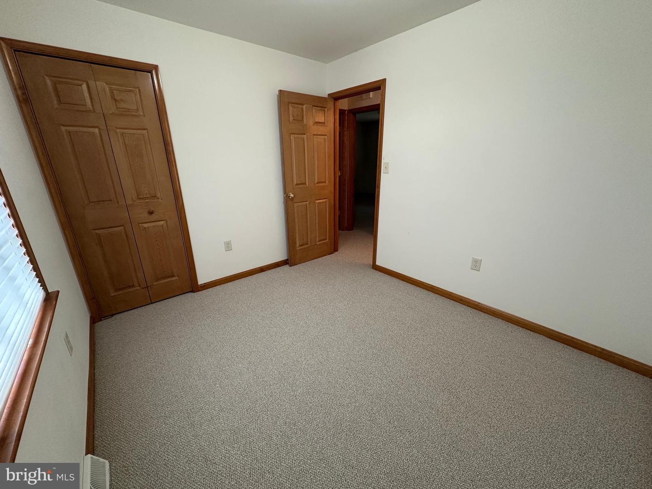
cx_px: 326
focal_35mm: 14
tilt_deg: -18.1
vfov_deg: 85.7
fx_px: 264
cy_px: 244
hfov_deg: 102.1
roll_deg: +0.8
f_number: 2.2
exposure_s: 1/60
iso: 200
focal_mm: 2.22
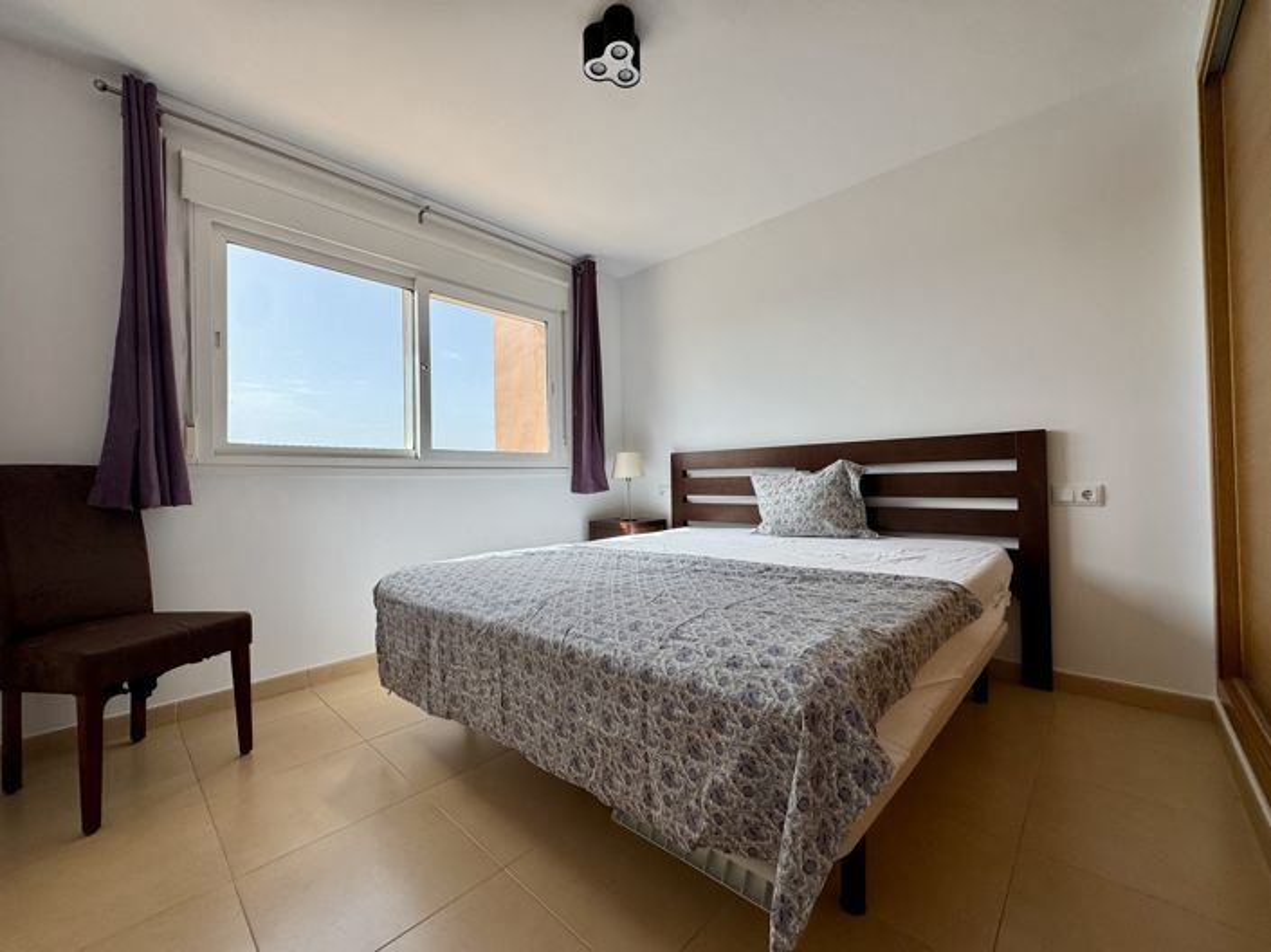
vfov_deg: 85.6
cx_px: 636
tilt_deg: +0.0
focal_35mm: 14
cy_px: 476
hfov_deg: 102.1
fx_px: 514
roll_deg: +0.9
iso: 40
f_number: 2.2
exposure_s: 1/582
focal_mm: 2.22
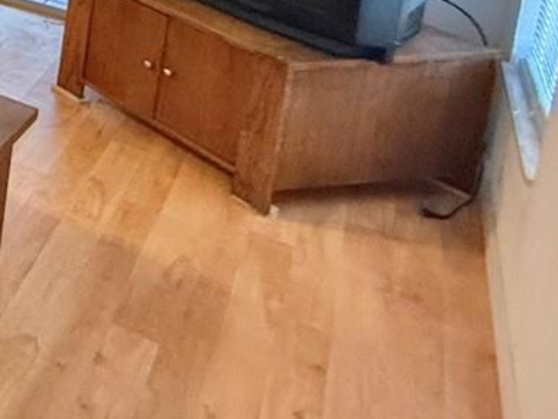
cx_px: -555
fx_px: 936
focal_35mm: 58
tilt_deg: -8.4
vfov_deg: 20.6
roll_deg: -1.6
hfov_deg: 19.3
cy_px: -250
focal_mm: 2.22
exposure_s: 1/60
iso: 500
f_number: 2.2
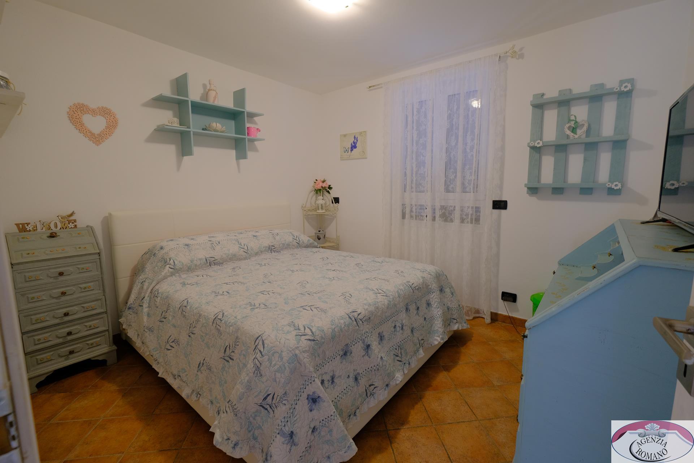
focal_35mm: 15
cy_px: 232
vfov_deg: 77.3
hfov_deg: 100.4
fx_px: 289
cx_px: 347
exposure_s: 1/15
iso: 500
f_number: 4
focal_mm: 10
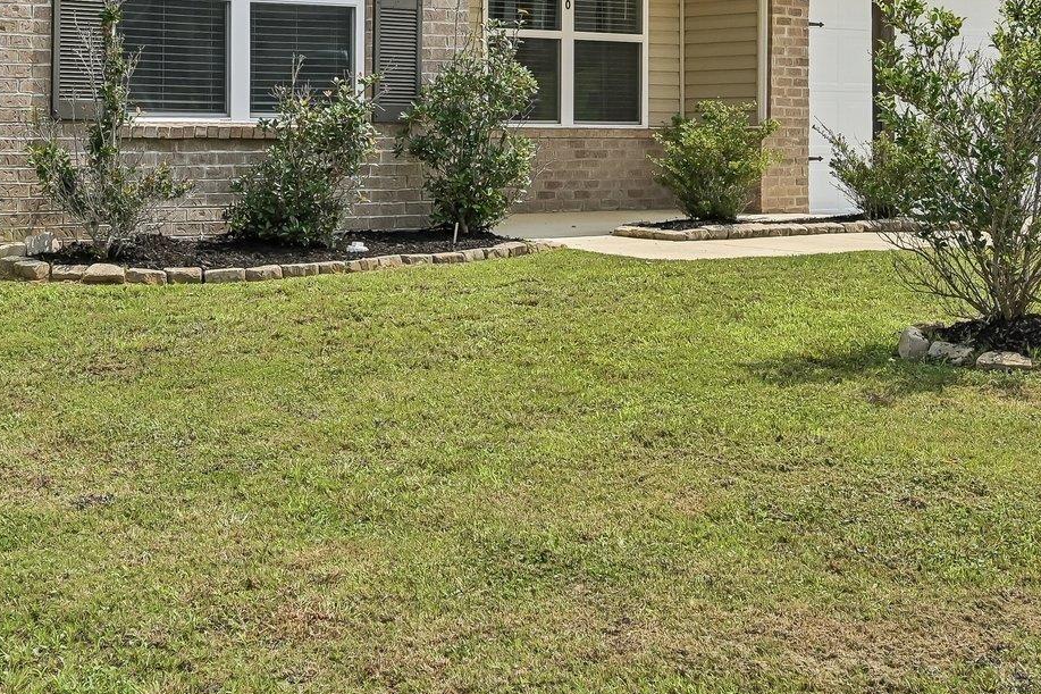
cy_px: 29
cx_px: 372
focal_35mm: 67
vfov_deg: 19.8
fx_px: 1937
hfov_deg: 29.9
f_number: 8
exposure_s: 1/1600
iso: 400
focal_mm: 30
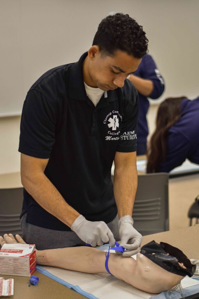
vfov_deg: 27.0
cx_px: 100
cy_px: 150
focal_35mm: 75
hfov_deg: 18.2
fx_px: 622
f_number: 1.8
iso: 400
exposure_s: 1/320
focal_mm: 50
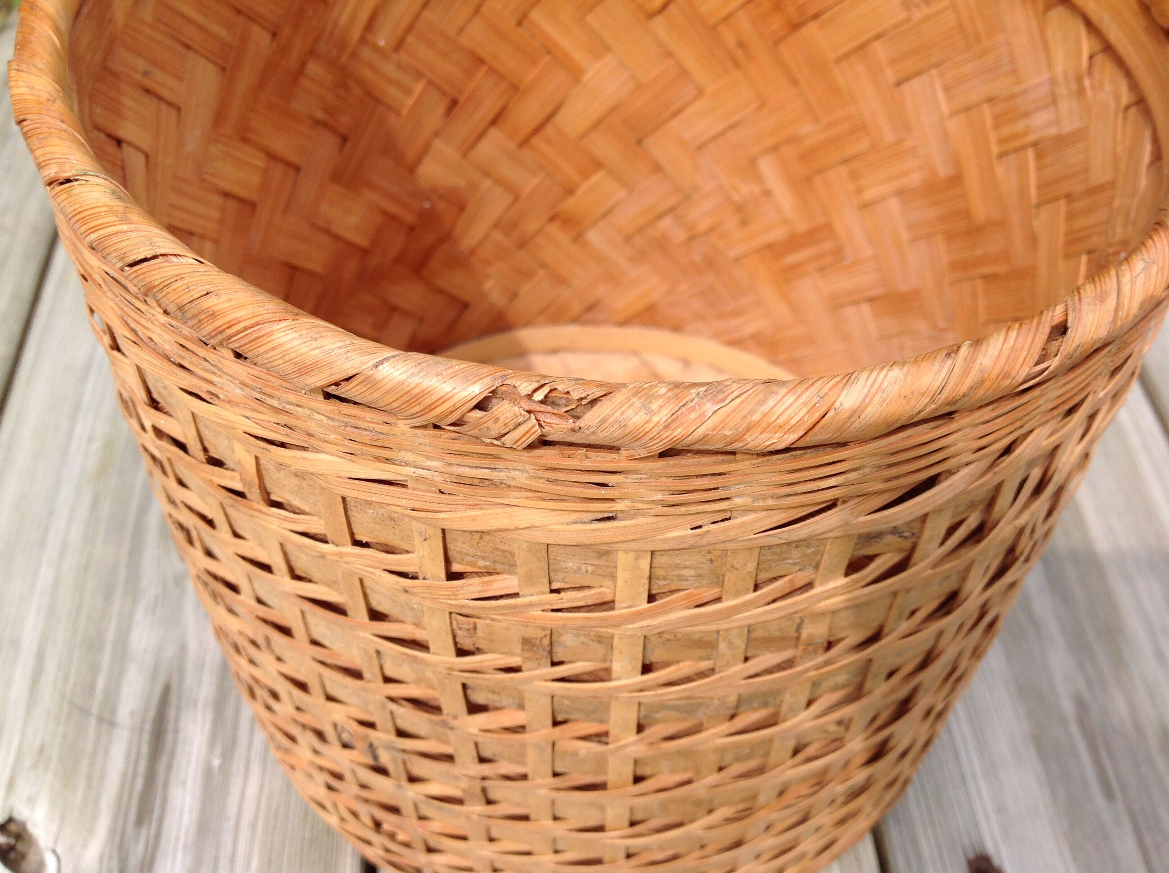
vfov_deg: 40.6
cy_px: 436
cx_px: 584
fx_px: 1180
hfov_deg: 52.7
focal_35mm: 35
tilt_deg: -50.8
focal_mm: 4.28
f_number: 2.4
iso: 50
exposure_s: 1/975
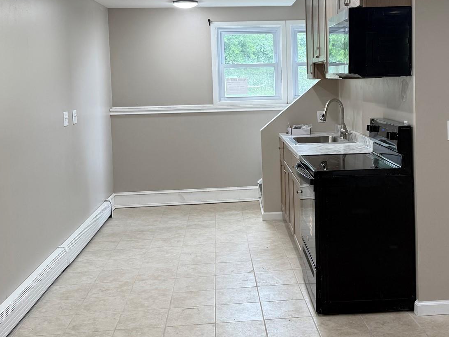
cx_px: 280
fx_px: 584
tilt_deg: -2.2
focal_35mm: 45
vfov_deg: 31.9
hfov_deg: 41.8
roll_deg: +1.5
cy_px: 106
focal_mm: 6.76
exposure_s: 1/120
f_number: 1.78
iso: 125
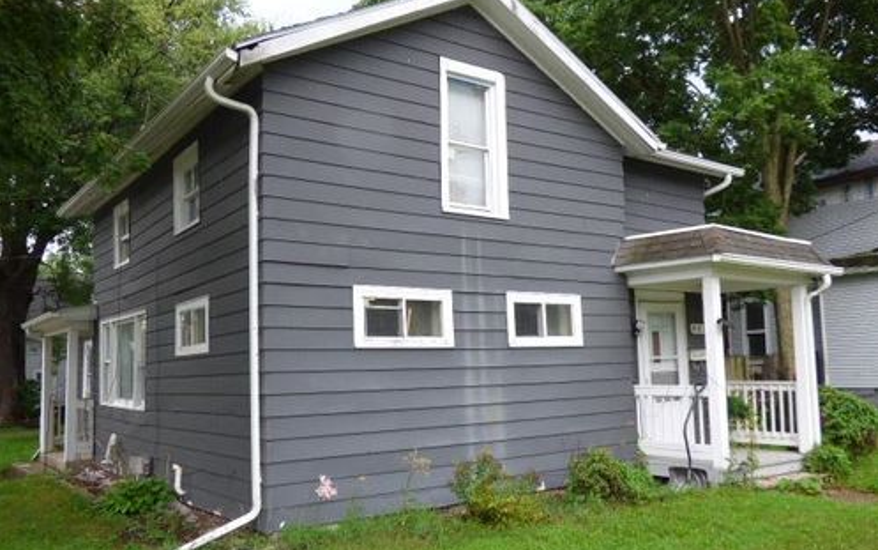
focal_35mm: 32
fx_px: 766
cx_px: 440
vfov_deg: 39.4
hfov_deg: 59.6
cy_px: 296
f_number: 3.3
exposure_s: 1/100
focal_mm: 5.29
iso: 100
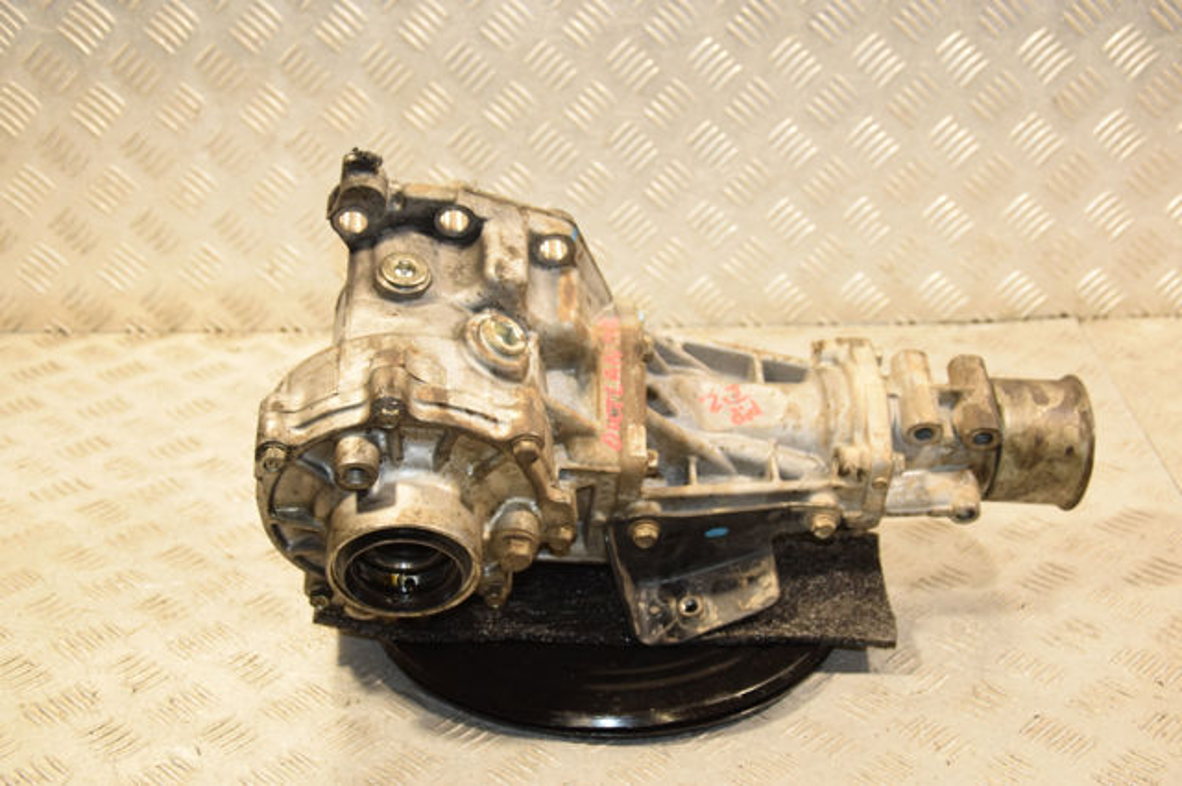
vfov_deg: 23.8
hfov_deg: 35.1
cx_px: 591
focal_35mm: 57
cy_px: 393
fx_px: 1870
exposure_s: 1/125
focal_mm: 38
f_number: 5
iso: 800
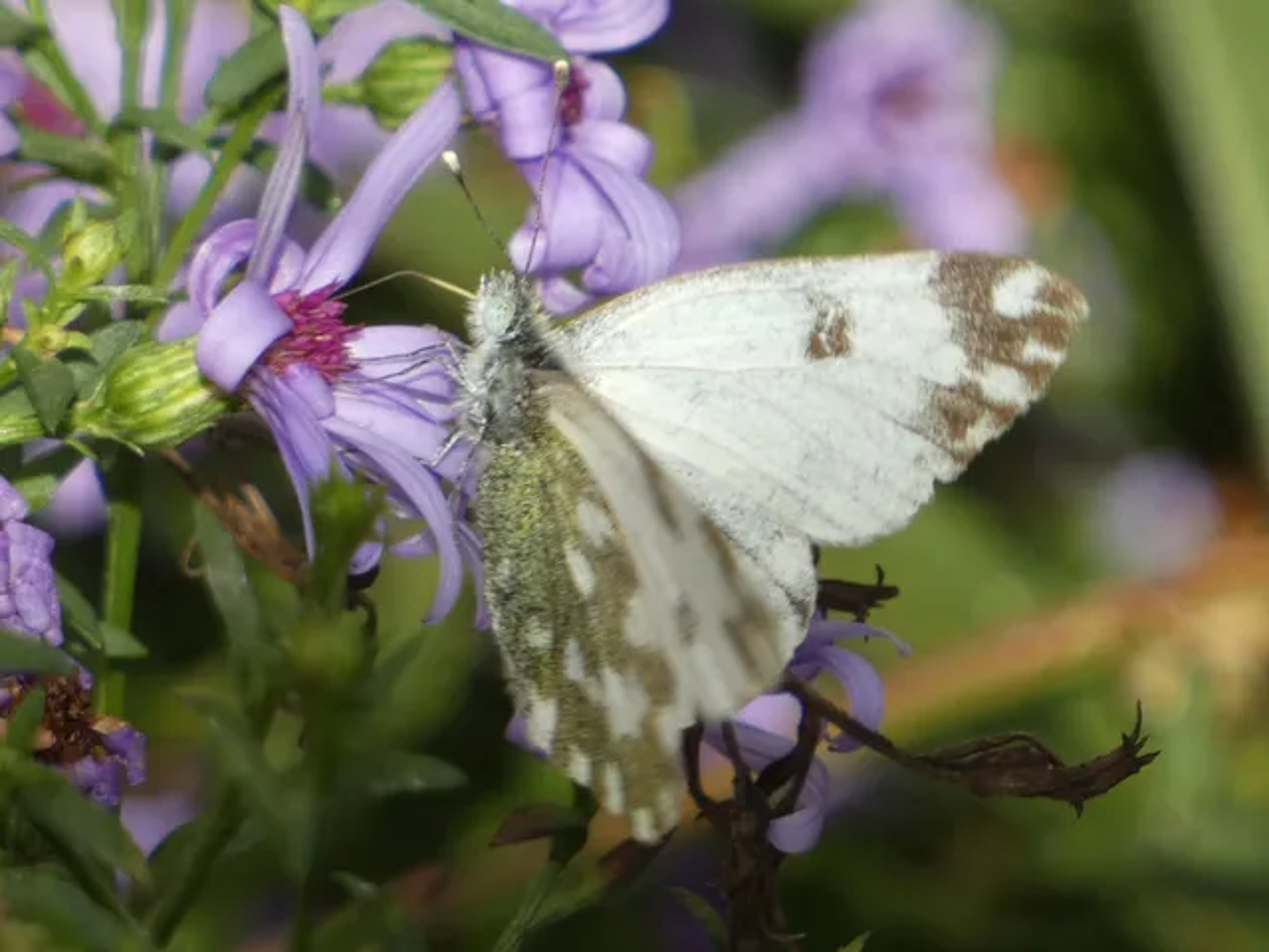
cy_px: 476
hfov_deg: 3.0
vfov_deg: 2.3
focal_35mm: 661
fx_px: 24232
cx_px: 634
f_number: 5.6
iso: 80
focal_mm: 118.5
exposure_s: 1/100
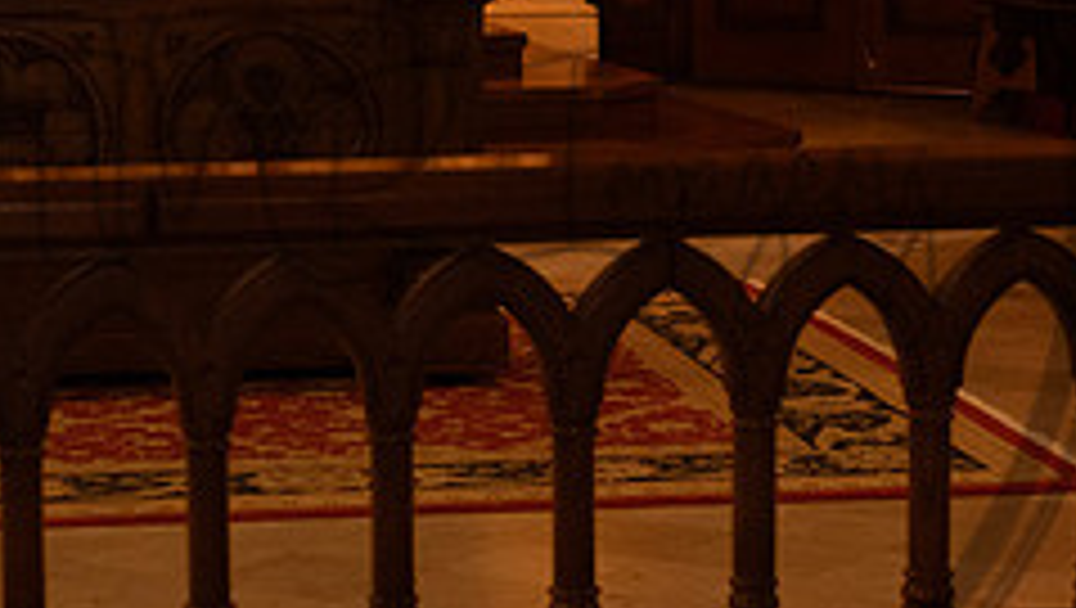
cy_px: 327
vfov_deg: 9.6
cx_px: 432
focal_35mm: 127
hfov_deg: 16.9
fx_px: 3627
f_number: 4
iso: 5000
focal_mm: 50
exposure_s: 1/250
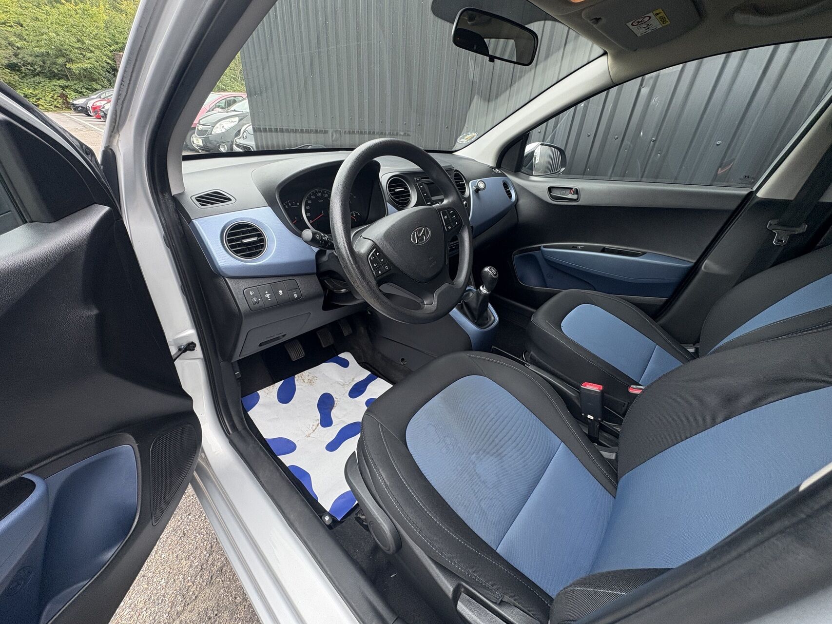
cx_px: 416
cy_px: 312
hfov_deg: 102.1
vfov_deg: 85.7
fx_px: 336
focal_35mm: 14
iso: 80
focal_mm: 2.22
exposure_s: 1/108
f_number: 2.2
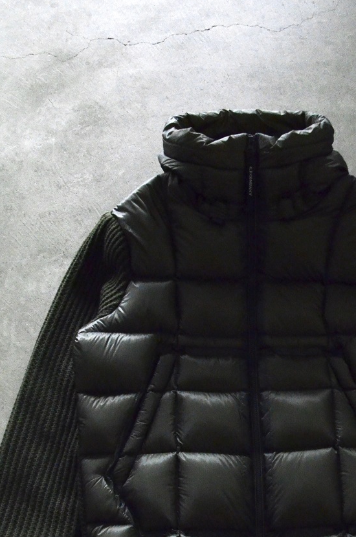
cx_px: 258
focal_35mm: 60
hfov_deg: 22.4
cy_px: 413
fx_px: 894
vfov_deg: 32.7
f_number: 5.6
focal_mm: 22
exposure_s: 1/50
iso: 3200
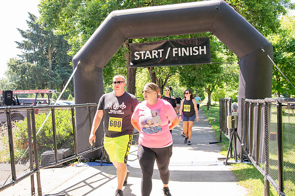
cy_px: 98
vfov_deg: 36.8
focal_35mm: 36
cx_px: 148
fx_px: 295
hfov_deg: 53.2
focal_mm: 24
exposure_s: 1/400
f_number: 4
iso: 500
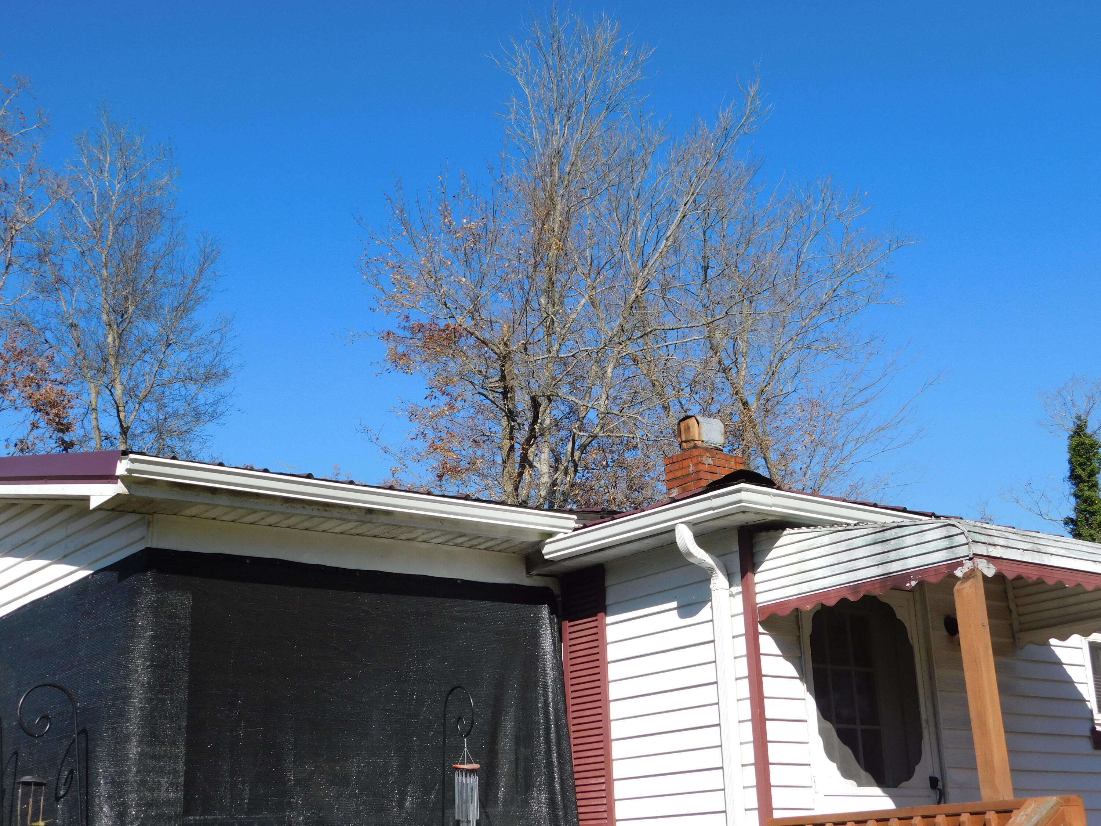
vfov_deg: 32.2
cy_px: 413
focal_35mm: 45
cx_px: 550
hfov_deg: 42.1
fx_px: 1431
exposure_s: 1/1250
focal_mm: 8
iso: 125
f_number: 3.7
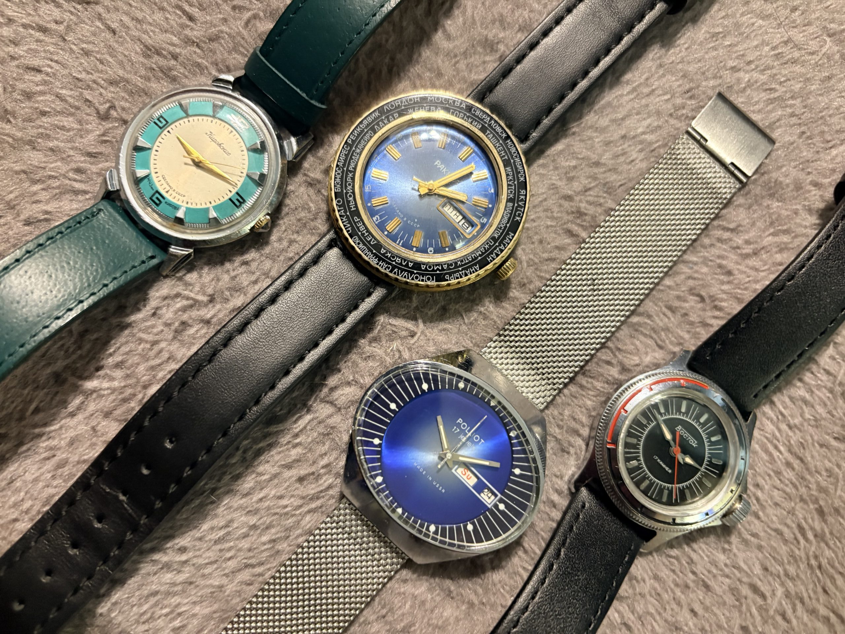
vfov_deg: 53.1
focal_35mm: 26
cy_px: 317
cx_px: 422
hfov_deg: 67.3
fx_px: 635
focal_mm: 5.96
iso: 640
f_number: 1.6
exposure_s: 1/25
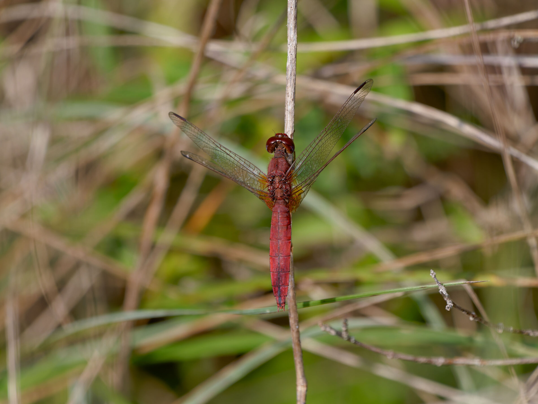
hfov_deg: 2.5
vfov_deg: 1.9
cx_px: 269
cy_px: 202
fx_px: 12439
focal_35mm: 800
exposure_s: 1/800
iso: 250
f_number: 8
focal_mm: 400
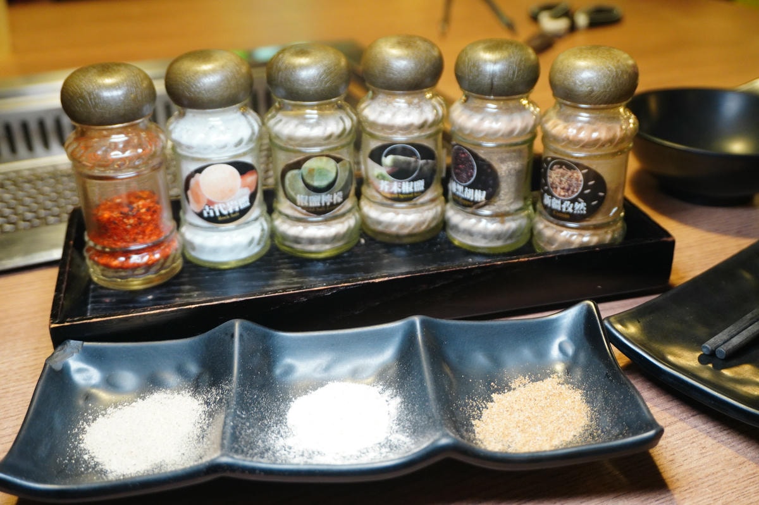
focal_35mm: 39
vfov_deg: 34.2
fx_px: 822
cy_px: 252
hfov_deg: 49.6
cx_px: 380
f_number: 4.5
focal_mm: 26
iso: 1600
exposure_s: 1/40
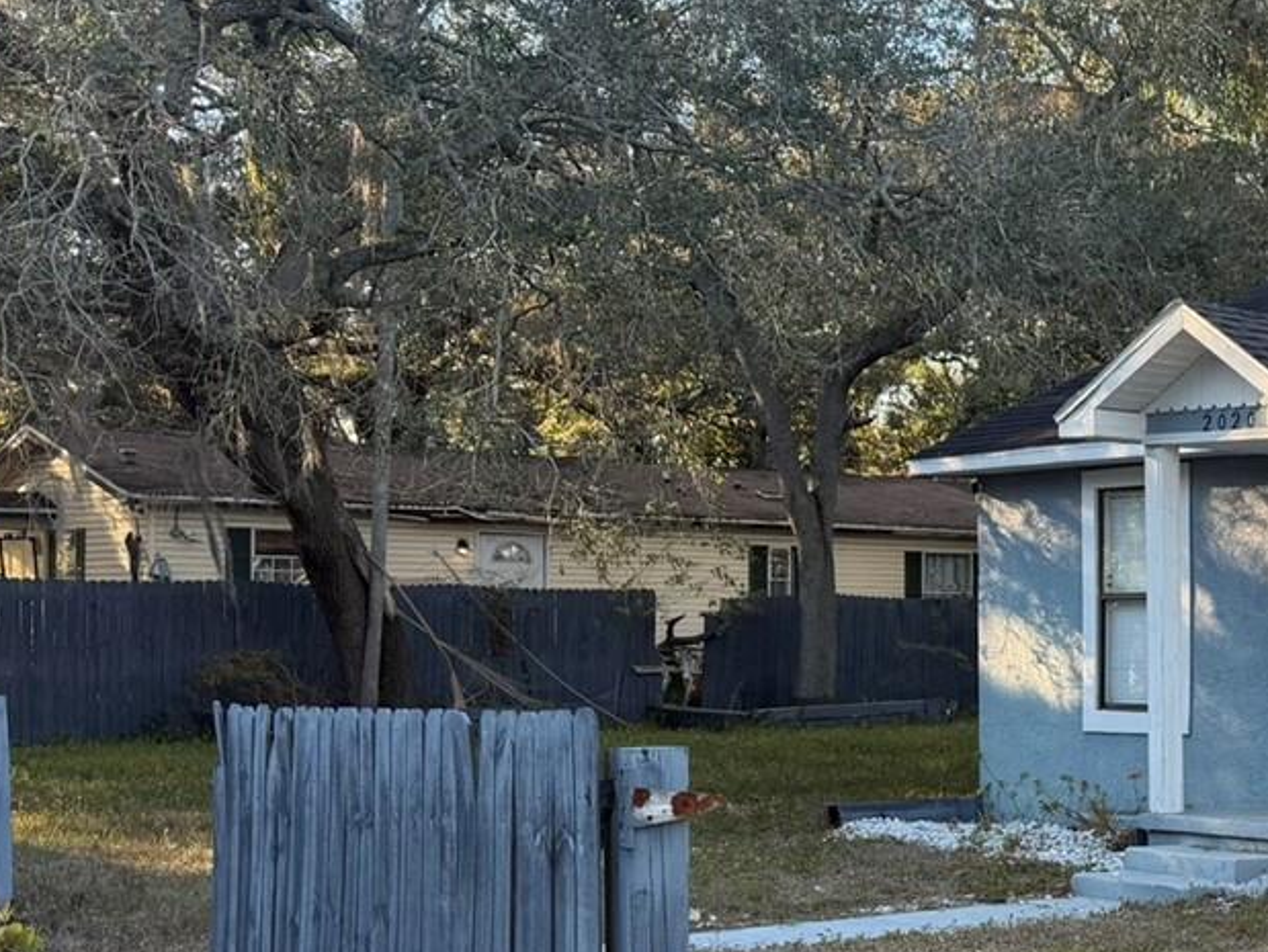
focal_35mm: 62
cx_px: 1610
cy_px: 665
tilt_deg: +0.0
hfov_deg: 26.8
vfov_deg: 23.5
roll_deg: +0.6
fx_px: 2272
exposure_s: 1/547
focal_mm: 6.76
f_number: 1.78
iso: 100
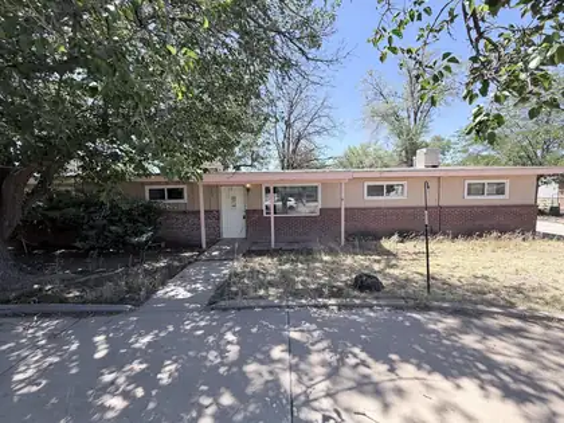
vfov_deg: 85.7
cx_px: 282
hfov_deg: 102.1
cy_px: 212
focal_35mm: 14
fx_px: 228
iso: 40
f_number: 2.2
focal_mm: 2.22
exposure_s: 1/502
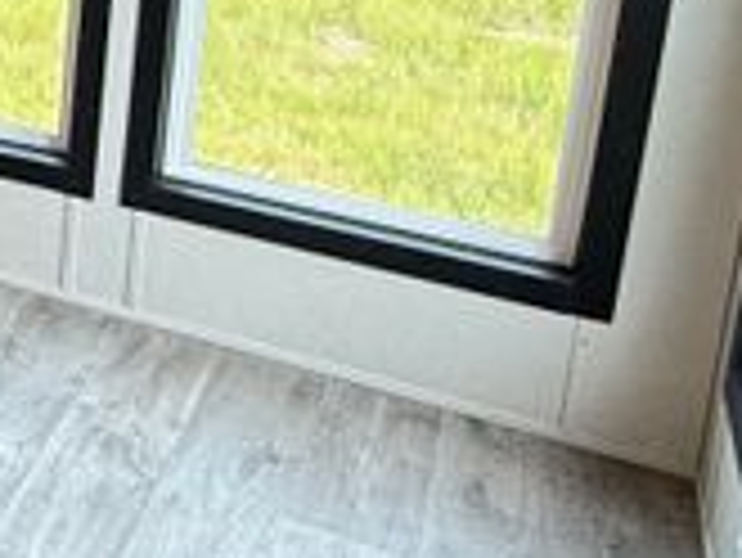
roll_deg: -1.0
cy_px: -122
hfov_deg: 21.8
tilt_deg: -10.4
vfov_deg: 20.2
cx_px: -477
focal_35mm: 68
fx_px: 1459
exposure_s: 1/99
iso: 160
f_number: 2.2
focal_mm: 2.22
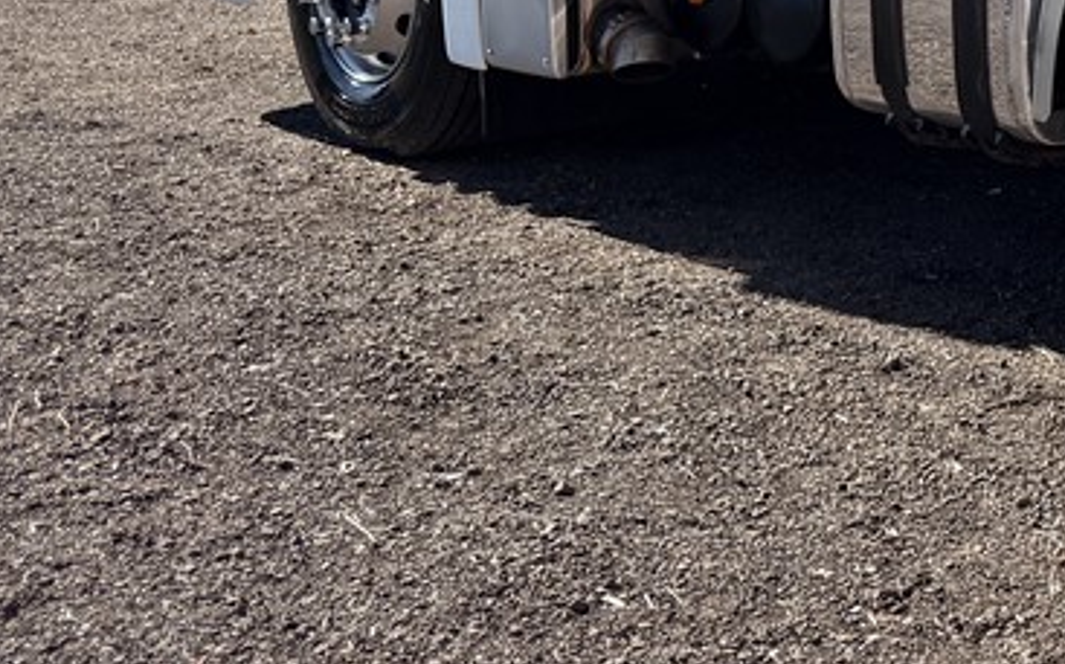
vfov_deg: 15.4
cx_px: 1484
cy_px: -302
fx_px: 2292
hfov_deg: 22.6
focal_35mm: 79
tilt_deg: -2.6
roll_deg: -0.2
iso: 80
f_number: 1.78
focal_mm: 6.76
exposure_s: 1/3021
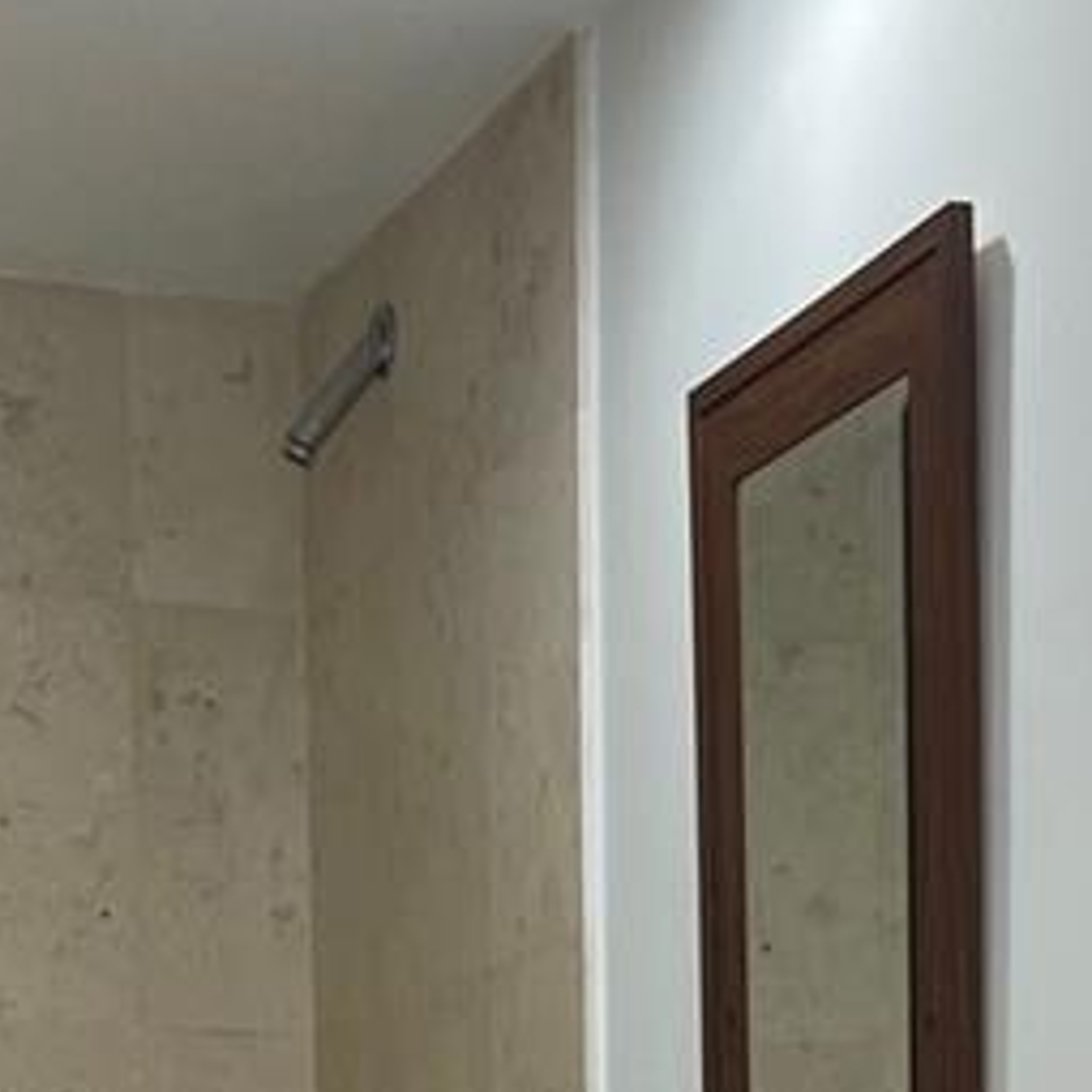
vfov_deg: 14.4
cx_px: 848
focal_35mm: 108
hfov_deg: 16.0
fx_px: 3855
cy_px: 1910
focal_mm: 4.2
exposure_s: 1/60
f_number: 1.6
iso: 80
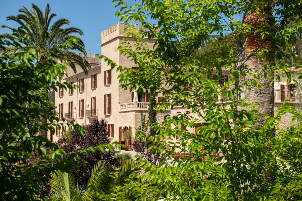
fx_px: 487
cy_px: 100
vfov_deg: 23.4
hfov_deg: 34.5
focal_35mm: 58
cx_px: 151
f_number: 5.6
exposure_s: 1/1000
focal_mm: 58
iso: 200
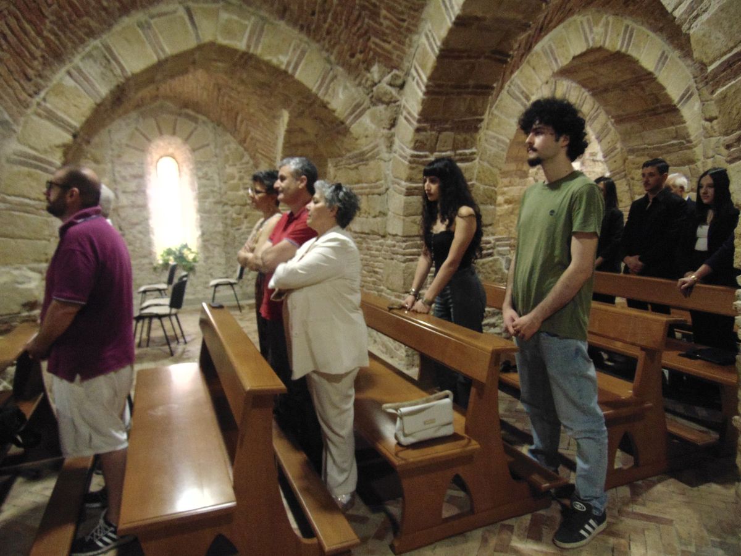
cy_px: 278
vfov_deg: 54.9
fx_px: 535
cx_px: 370
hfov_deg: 69.4
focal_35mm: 25
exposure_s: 1/13
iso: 400
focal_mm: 4.5
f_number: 3
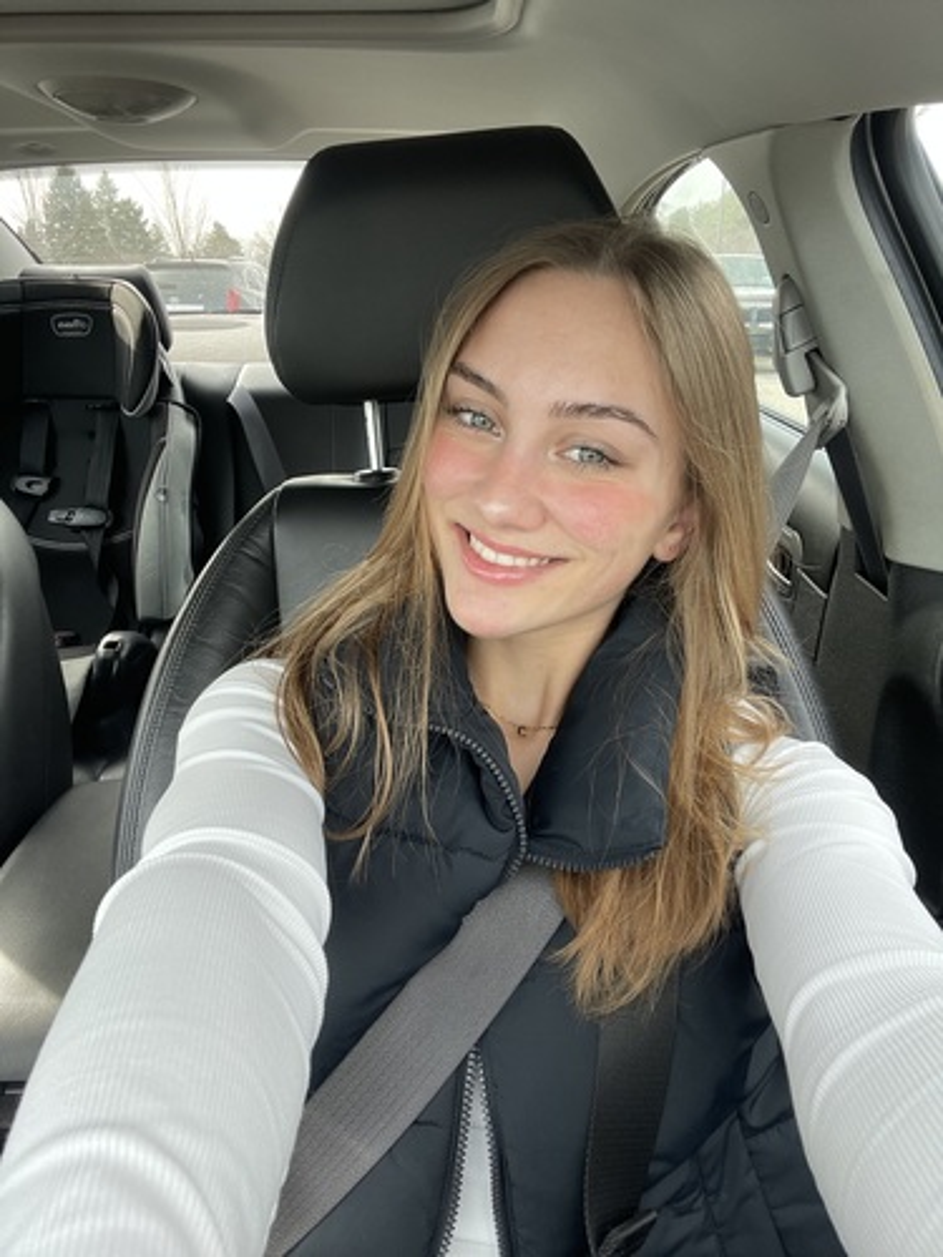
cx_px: 472
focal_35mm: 23
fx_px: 835
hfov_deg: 58.9
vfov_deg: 73.9
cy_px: 628
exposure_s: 1/121
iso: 40
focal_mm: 2.71
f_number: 2.2
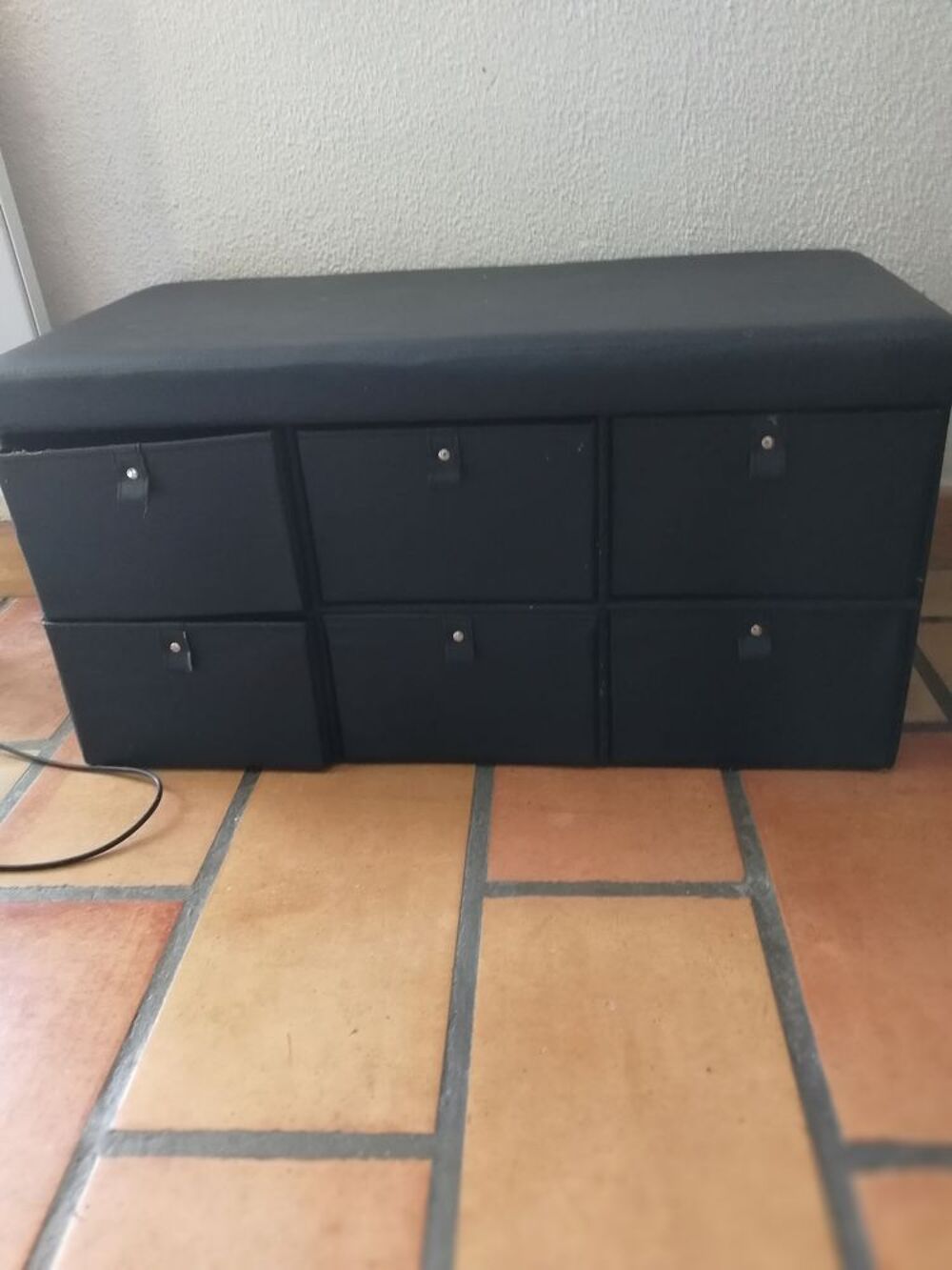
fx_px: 990
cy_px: 635
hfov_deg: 51.4
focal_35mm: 27
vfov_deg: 65.3
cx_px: 476
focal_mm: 3.95
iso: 400
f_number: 4
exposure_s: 1/20
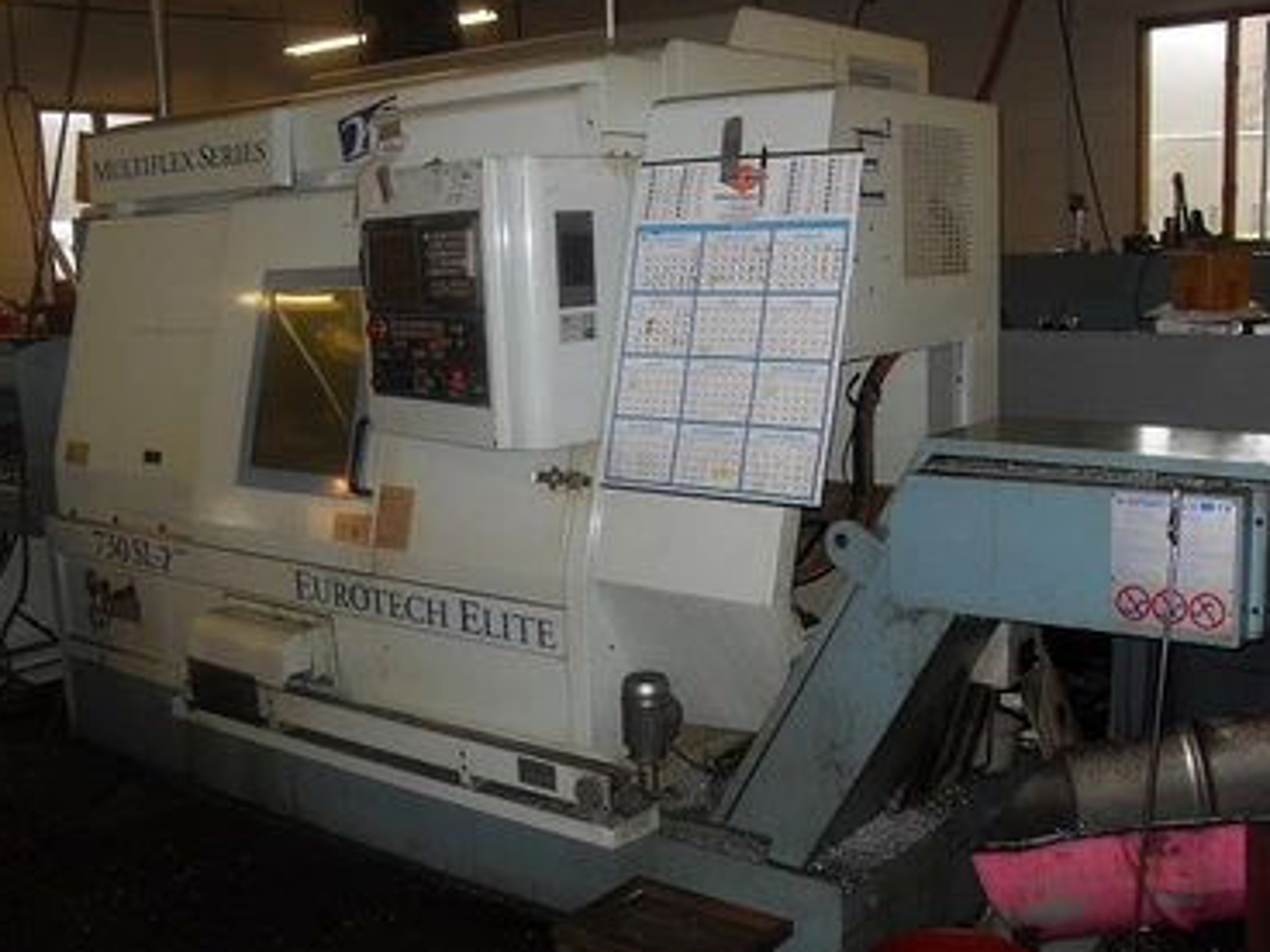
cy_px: 473
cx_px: 614
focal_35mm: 37
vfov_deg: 38.7
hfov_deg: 50.1
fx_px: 1357
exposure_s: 1/45
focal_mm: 6.3
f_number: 2.8
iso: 100
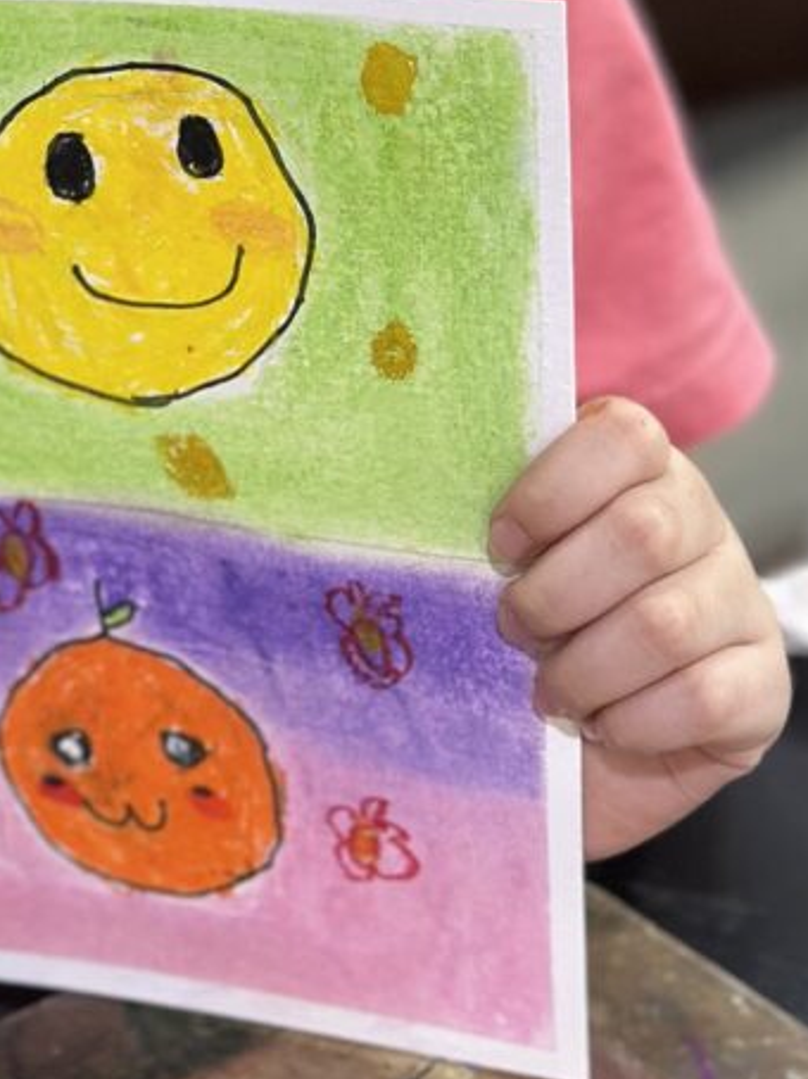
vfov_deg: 13.6
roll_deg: +0.9
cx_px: -259
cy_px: -217
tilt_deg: -22.1
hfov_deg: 10.3
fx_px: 4392
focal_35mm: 141
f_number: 1.78
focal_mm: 6.86
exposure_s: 1/100
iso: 160
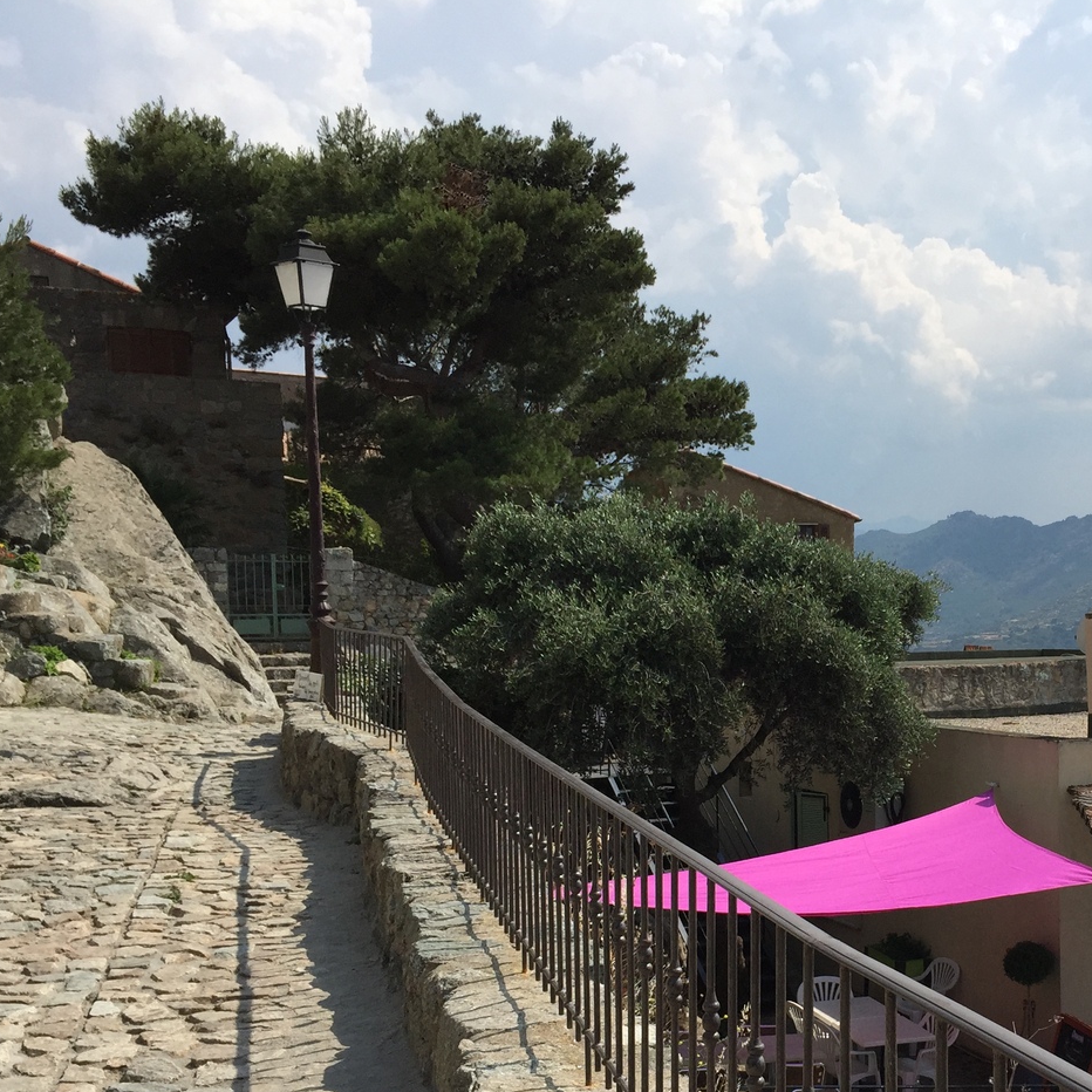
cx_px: 896
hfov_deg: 36.8
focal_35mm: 44
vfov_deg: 38.1
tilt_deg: -2.4
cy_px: 697
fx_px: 1570
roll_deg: -0.1
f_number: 2.2
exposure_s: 1/3968
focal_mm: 4.15
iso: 32
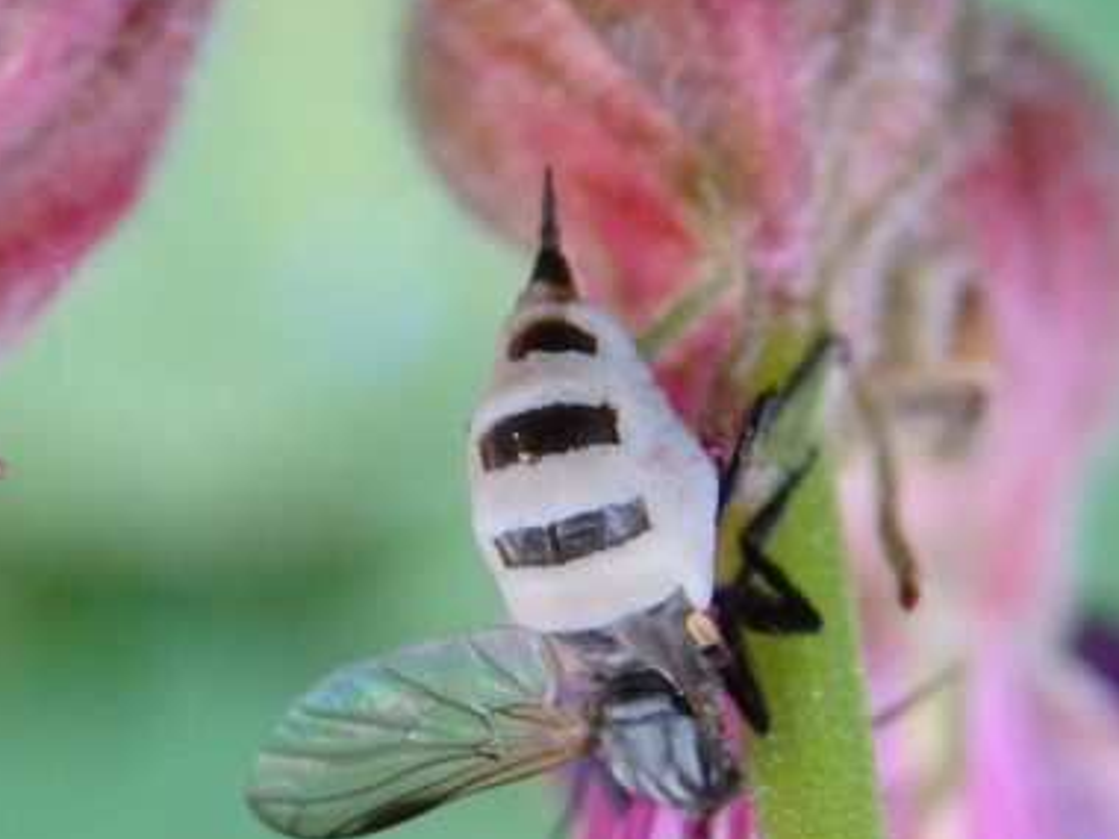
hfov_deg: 13.3
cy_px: 551
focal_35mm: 148
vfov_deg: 10.0
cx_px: 243
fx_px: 4784
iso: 800
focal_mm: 11.9
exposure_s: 1/100
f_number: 4.4
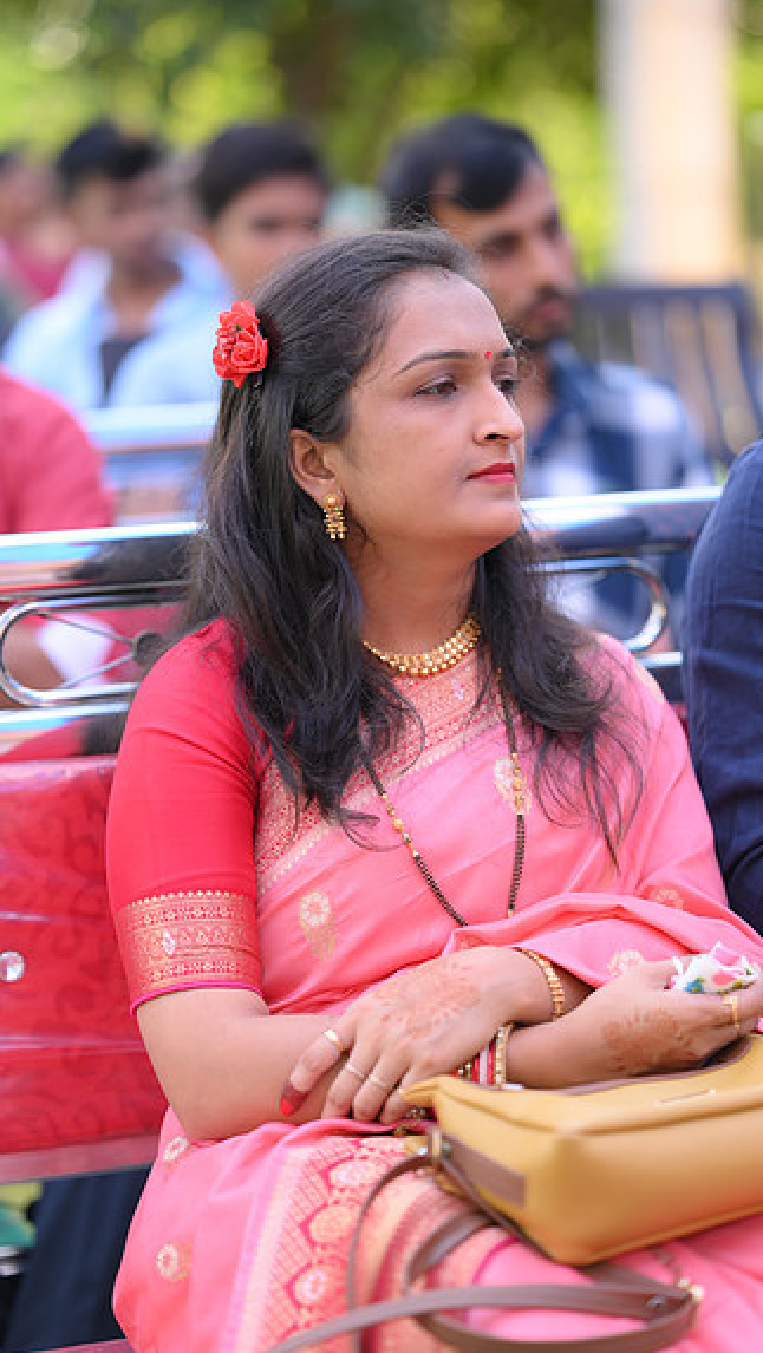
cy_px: 682
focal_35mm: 90
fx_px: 3232
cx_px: 399
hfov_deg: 13.5
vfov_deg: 23.7
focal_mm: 85
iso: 125
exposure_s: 1/320
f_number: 1.8
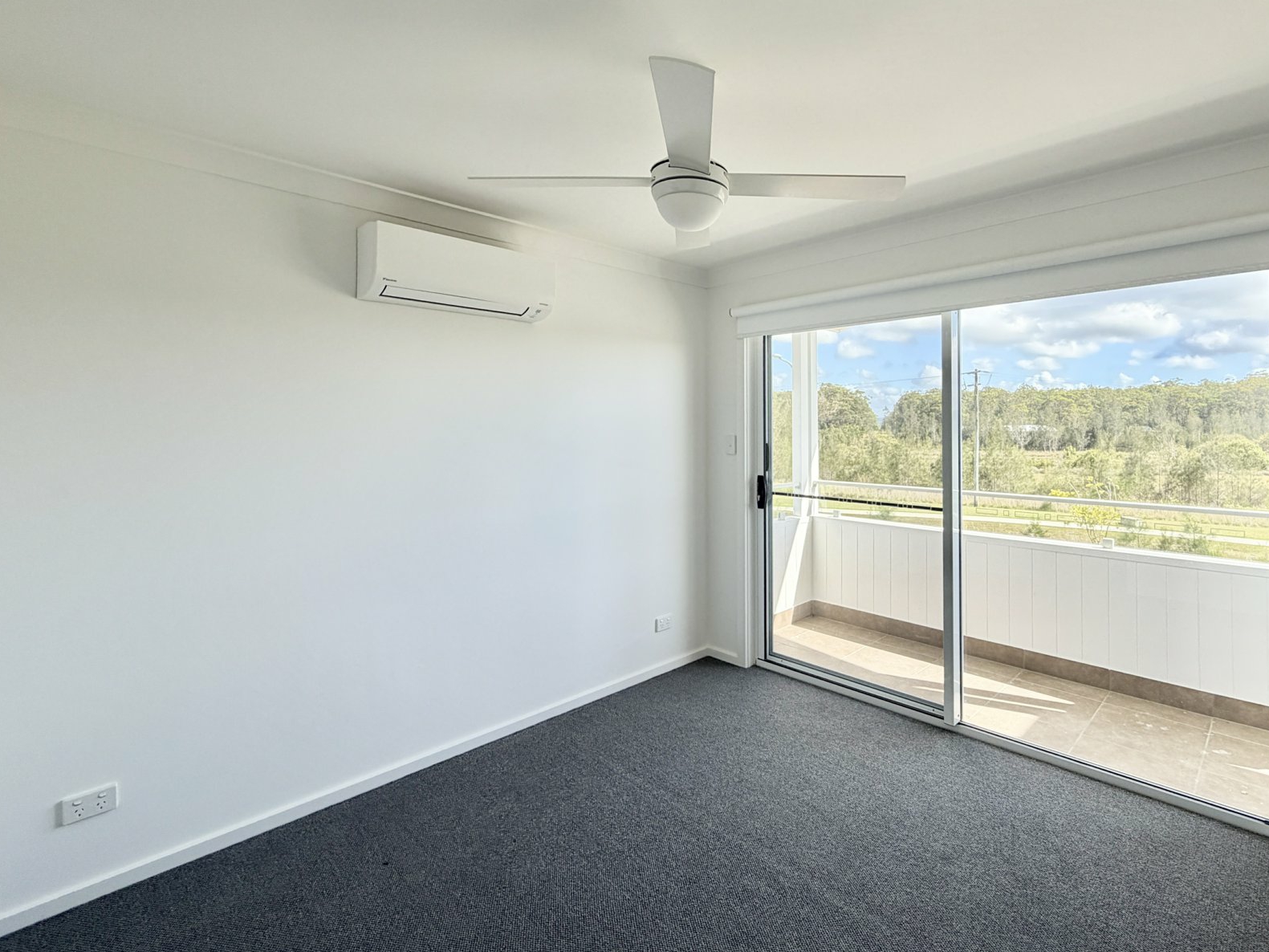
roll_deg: +0.5
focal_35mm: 17
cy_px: 417
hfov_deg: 90.2
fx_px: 623
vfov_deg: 74.4
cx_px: 739
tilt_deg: +1.0
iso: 64
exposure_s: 1/442
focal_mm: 2.22
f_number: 2.2
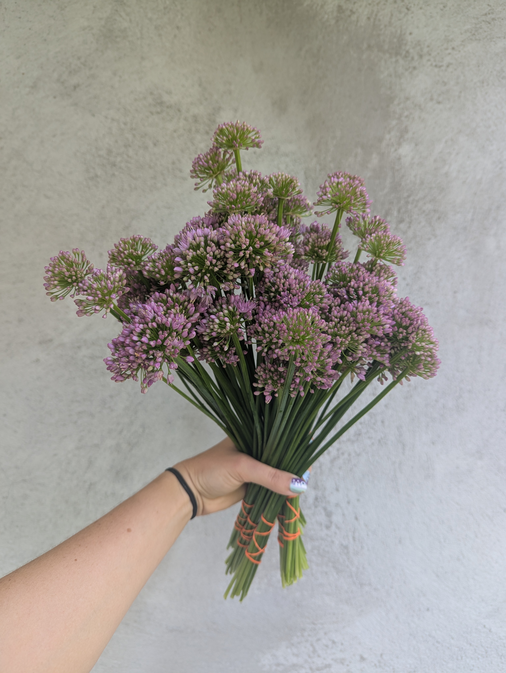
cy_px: 336
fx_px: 467
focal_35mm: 24
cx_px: 253
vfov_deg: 71.5
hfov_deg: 56.9
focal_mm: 6.81
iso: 36
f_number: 1.85
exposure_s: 1/102
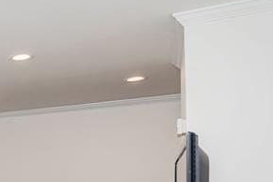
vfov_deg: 22.8
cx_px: -153
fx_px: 432
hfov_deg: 25.1
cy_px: 182
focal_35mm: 57
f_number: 4.5
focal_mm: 16
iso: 100
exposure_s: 1/50
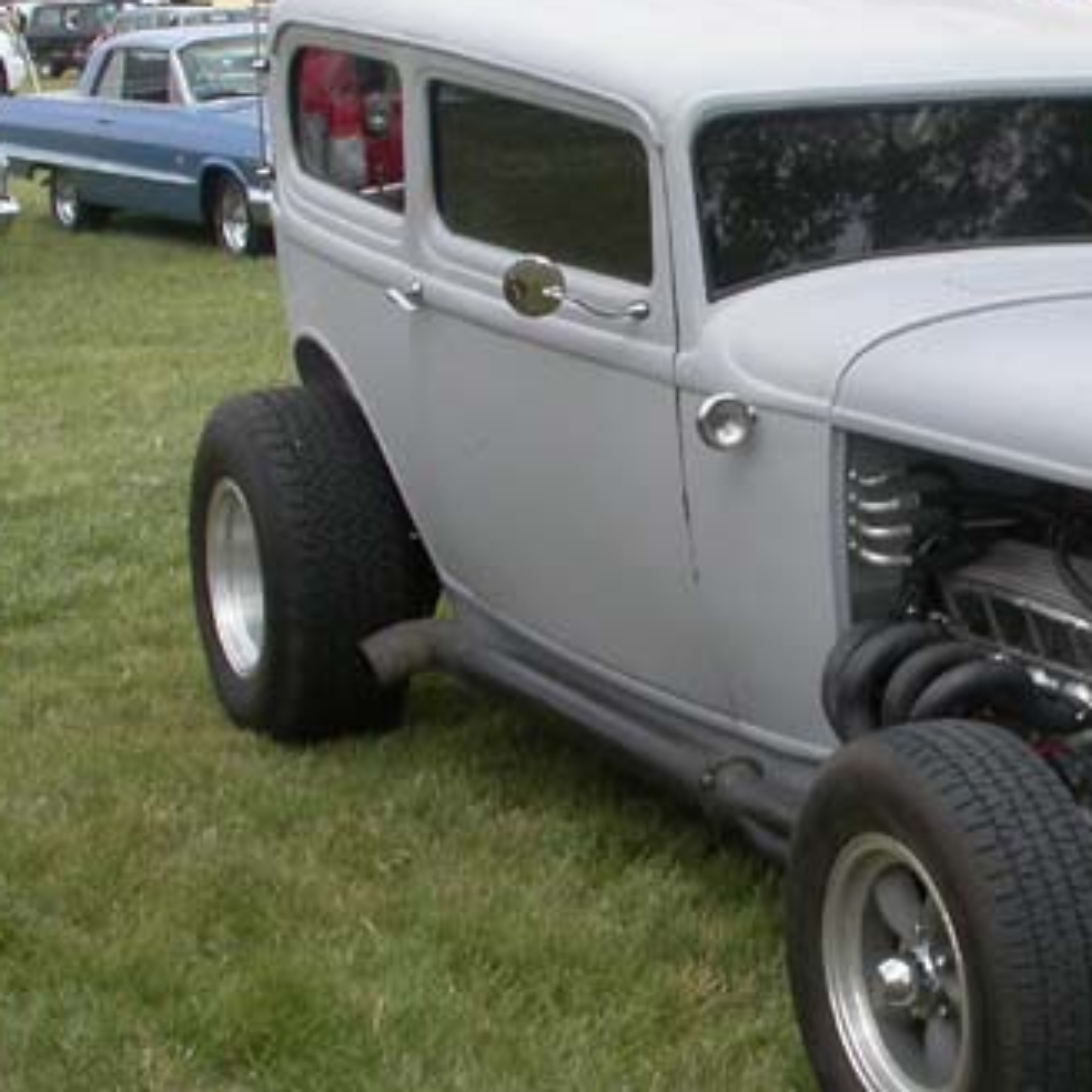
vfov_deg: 21.1
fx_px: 2927
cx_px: 969
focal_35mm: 82
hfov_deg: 20.7
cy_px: 553
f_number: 6.7
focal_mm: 7.85
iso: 100
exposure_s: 1/250
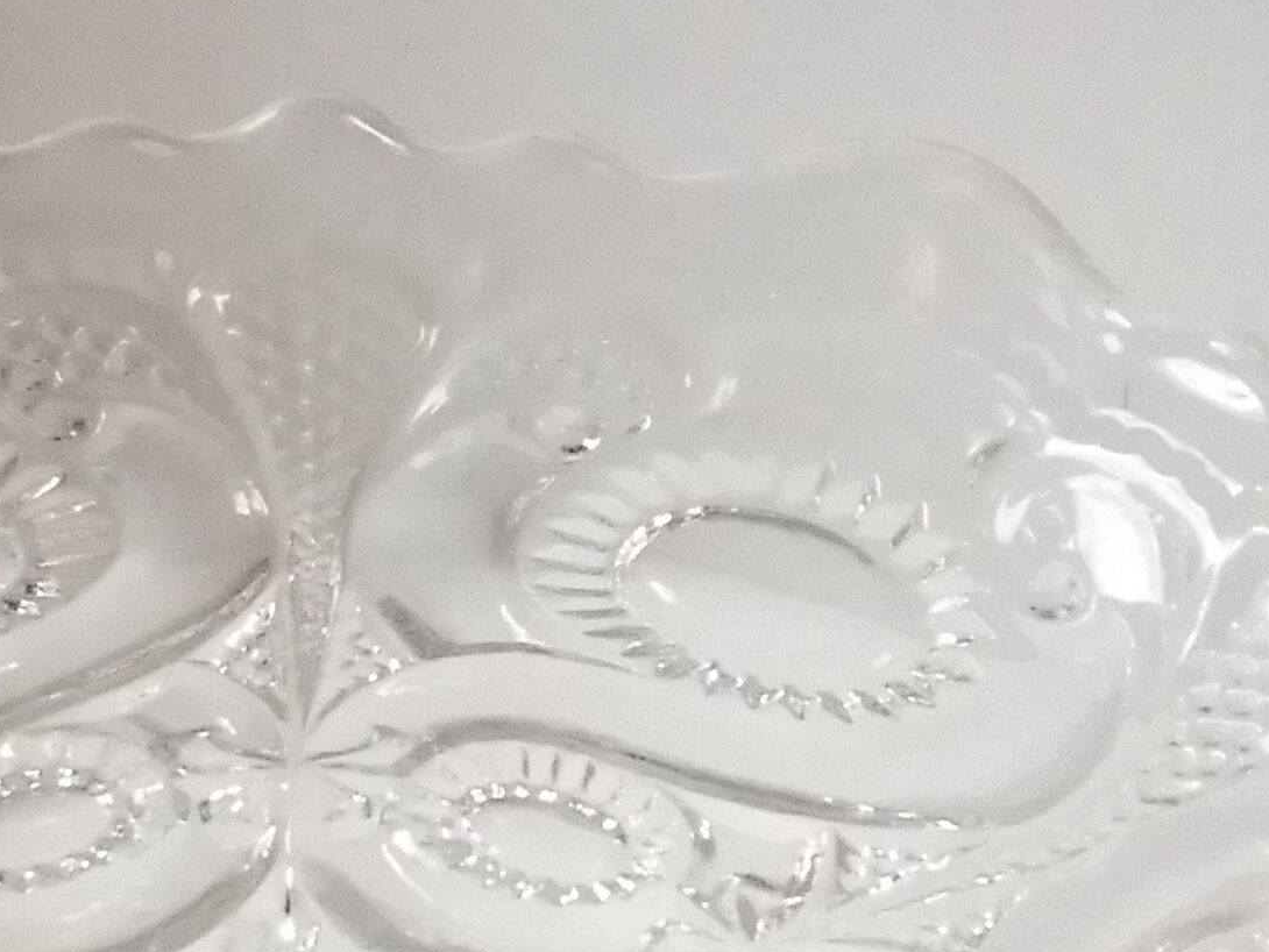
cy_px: 807
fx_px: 3887
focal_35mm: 106
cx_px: 298
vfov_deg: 13.9
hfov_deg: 18.4
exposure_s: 1/1993
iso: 800
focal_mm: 3.7
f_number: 1.9
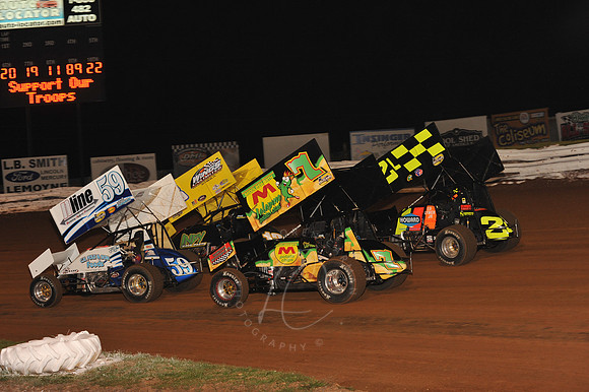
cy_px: 196
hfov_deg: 25.4
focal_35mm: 80
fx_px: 1308
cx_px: 294
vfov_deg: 17.0
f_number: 6.3
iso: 1250
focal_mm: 80
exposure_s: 1/320
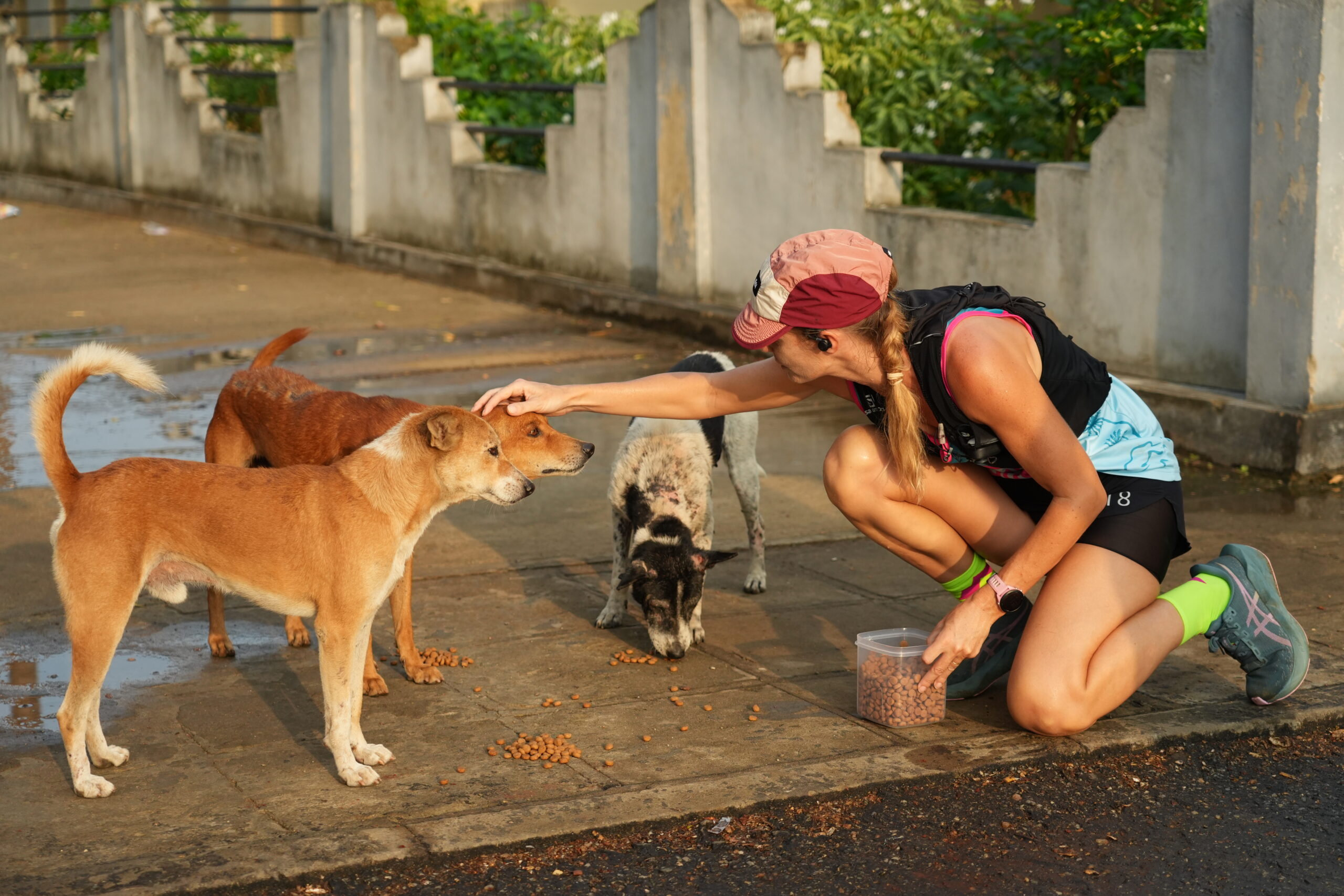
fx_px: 2427
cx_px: 672
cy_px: 448
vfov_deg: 20.9
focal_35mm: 65
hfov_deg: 31.0
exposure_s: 1/640
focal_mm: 65
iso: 1000
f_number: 4
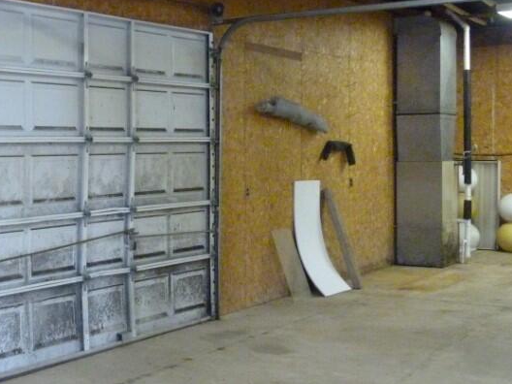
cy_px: 161
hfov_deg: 28.7
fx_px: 947
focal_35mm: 64
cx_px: 21
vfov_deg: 22.9
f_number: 3
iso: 800
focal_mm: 5.9
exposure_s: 1/15
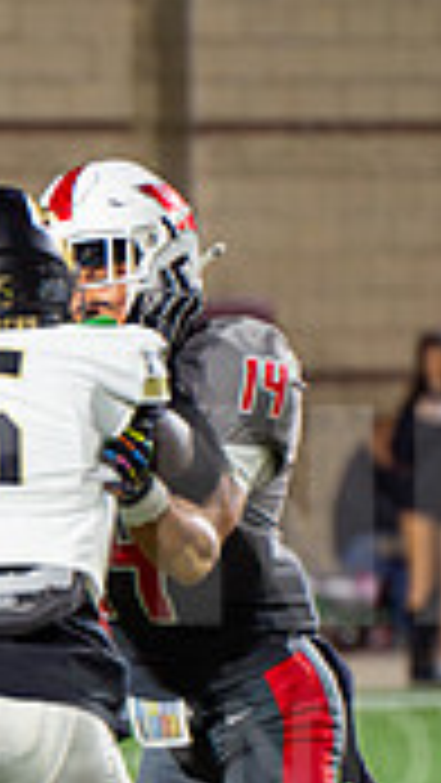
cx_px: -248
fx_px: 13063
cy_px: 614
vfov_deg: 3.4
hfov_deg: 1.9
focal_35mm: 629
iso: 2500
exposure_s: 1/1250
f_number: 3.2
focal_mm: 180
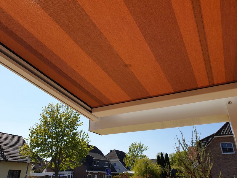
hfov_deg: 67.3
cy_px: 89
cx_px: 118
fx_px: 178
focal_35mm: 26
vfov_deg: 53.1
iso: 50
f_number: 2.4
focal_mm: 4.3
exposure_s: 1/1488
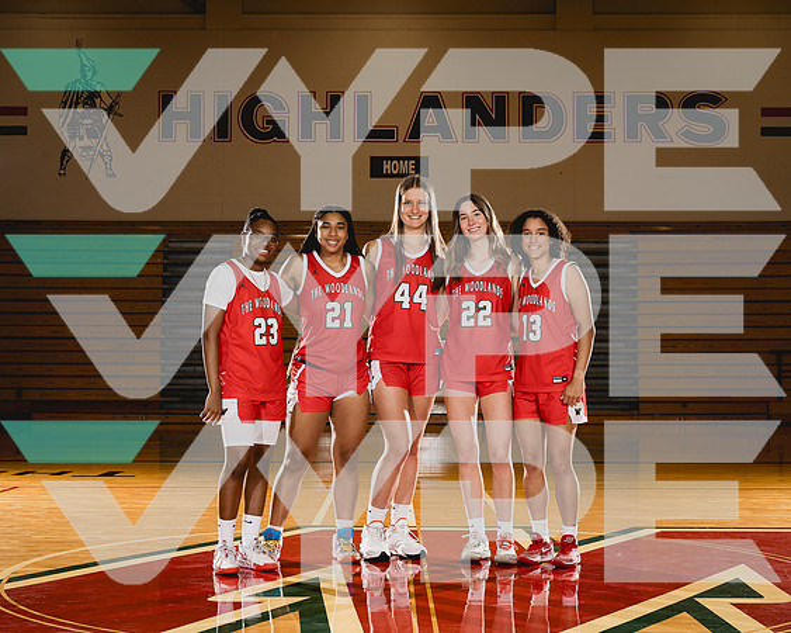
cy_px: 312
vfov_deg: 27.7
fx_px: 1280
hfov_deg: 34.3
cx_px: 383
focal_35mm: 55
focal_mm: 46
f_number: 8
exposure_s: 1/250
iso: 320
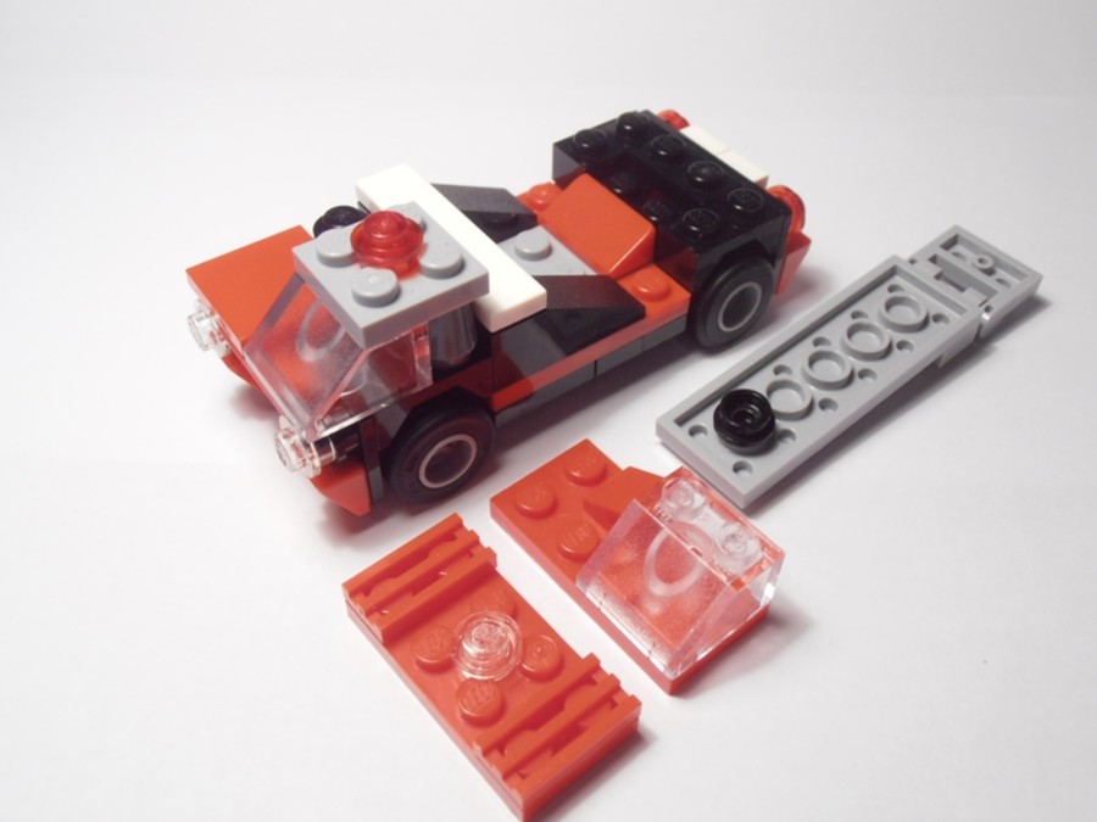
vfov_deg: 38.7
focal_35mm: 37
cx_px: 548
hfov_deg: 50.1
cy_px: 411
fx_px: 1173
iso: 100
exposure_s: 1/40
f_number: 3.9
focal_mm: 6.61
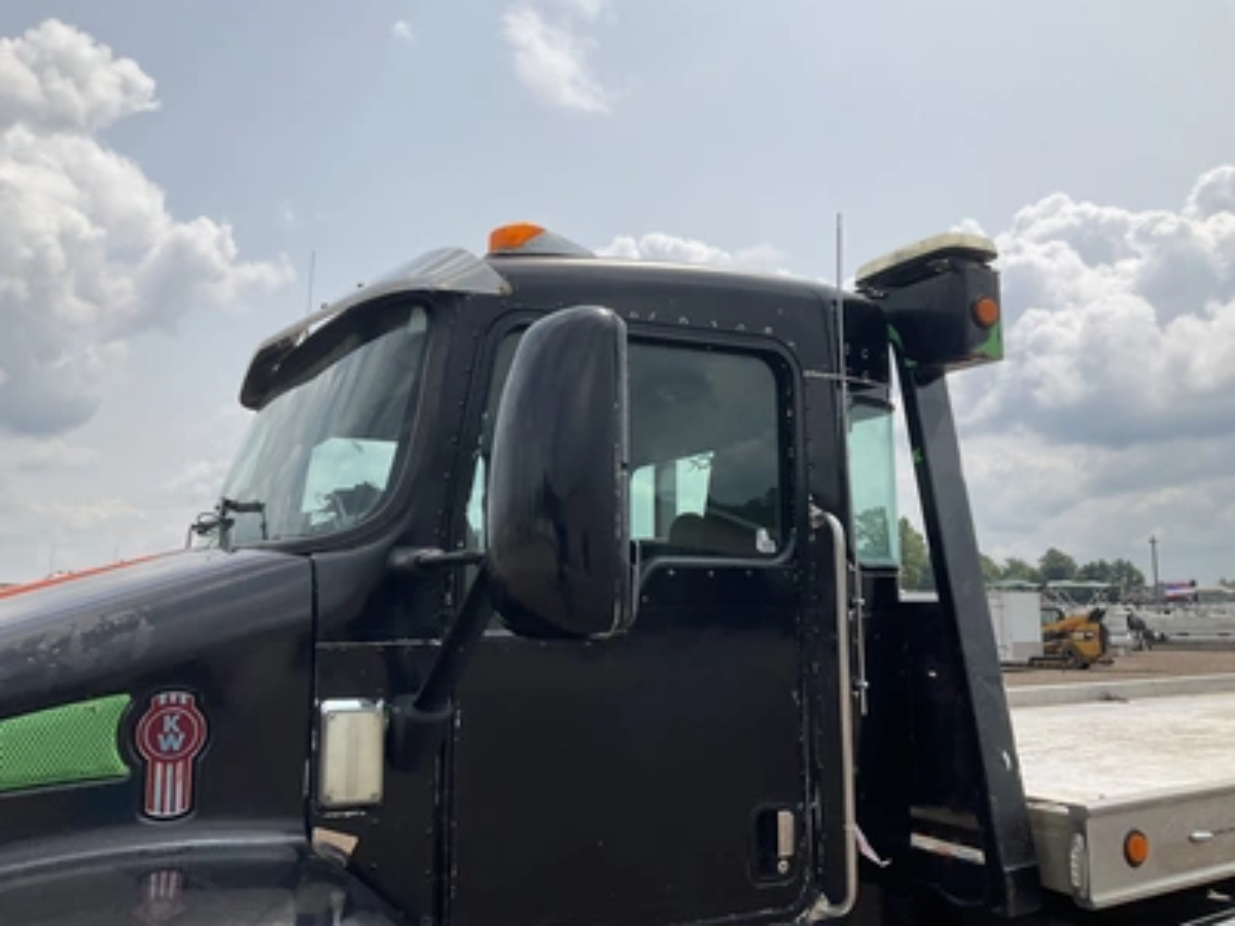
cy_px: 463
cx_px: 618
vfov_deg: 48.2
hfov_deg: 61.7
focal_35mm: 29
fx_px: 1035
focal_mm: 3
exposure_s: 1/2427
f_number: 1.8
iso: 25
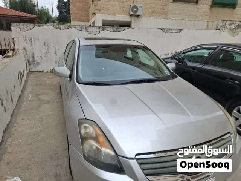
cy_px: 90
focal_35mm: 23
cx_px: 120
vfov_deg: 58.9
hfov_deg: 73.9
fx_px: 160
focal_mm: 5.54
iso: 50
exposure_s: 1/1085
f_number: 1.8
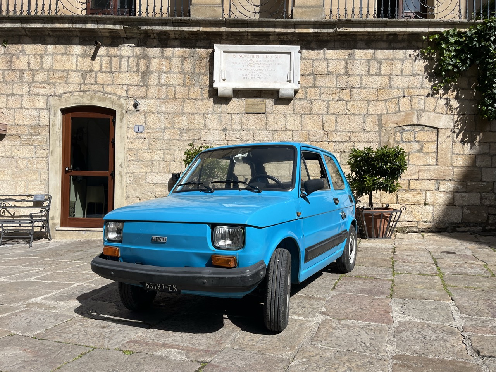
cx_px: 248
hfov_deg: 67.3
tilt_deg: -1.4
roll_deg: -0.6
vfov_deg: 53.1
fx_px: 373
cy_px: 186
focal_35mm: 26
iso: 50
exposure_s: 1/4651
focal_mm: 5.1
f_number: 1.6
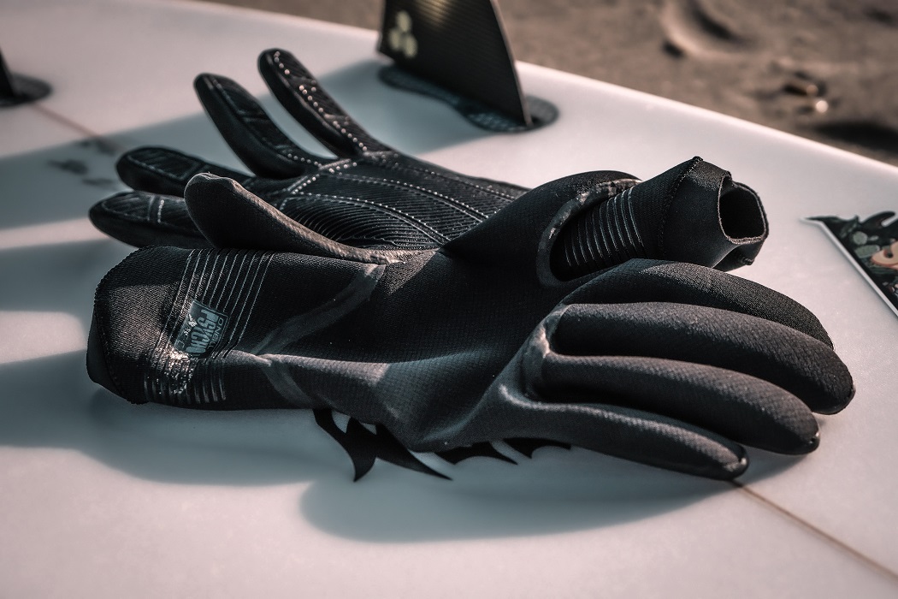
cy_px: 300
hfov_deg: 27.0
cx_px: 449
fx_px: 1871
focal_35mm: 75
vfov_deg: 18.2
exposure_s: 1/4000
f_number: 4
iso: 200
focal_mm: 50
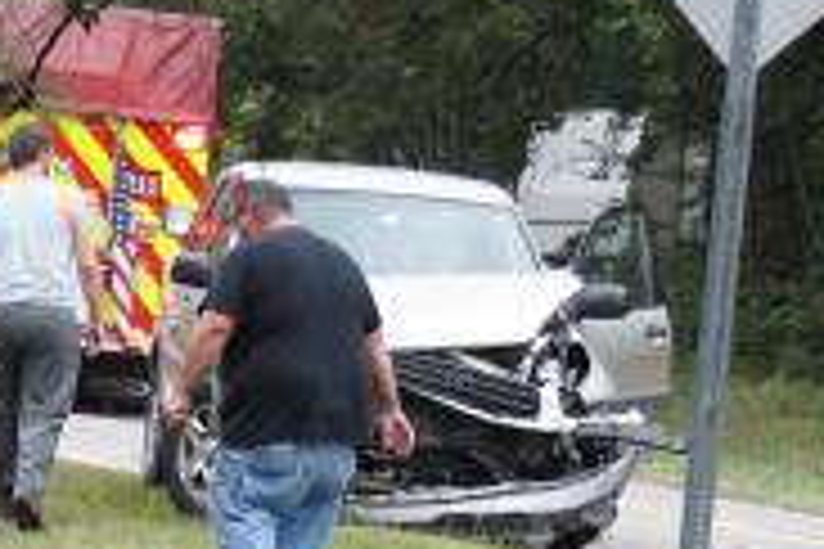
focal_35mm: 252
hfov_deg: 8.1
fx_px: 5768
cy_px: 569
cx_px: -171
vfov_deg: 5.4
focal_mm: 30
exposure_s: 1/160
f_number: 4
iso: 125
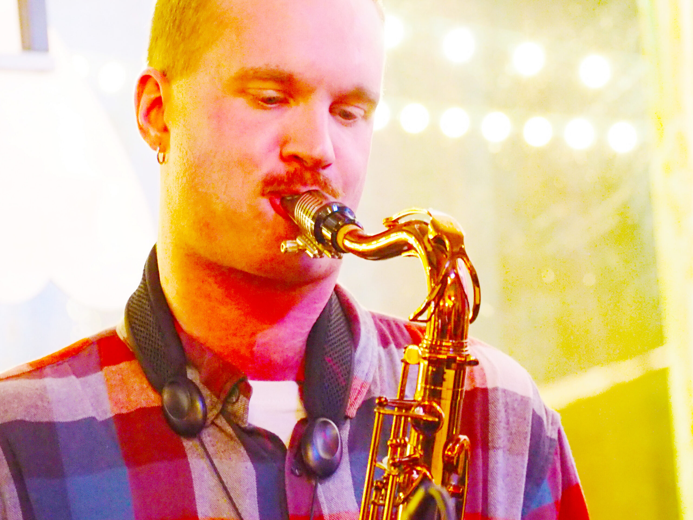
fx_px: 3844
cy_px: 260
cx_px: 346
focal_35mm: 192
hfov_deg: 10.3
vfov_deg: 7.7
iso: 6400
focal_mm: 96
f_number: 4.9
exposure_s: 1/30
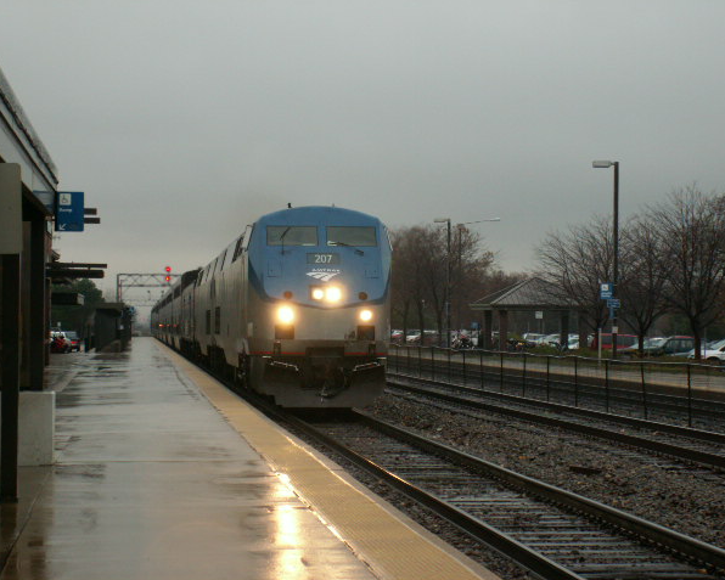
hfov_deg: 22.2
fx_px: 1846
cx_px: 364
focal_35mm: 86
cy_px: 289
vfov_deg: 17.9
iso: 64
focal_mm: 13.62
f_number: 3.5
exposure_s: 1/80
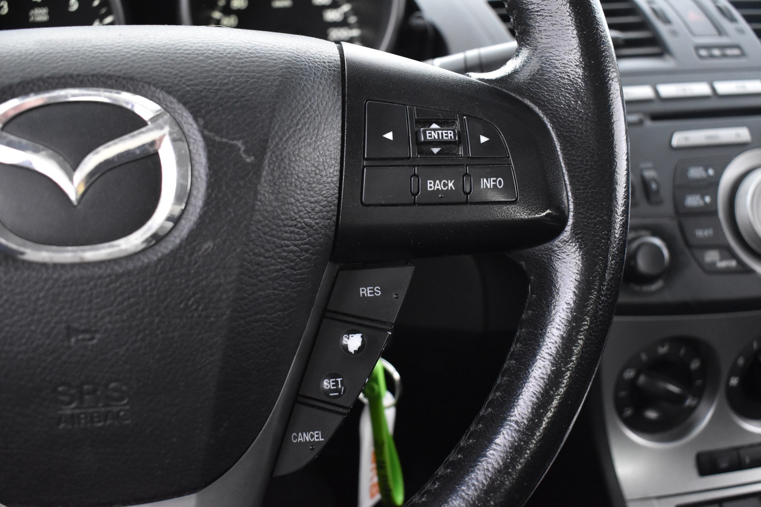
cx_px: 380
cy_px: 254
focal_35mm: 36
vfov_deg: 36.9
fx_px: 761
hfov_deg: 53.1
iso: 3200
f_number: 3.8
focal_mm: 24
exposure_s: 1/15
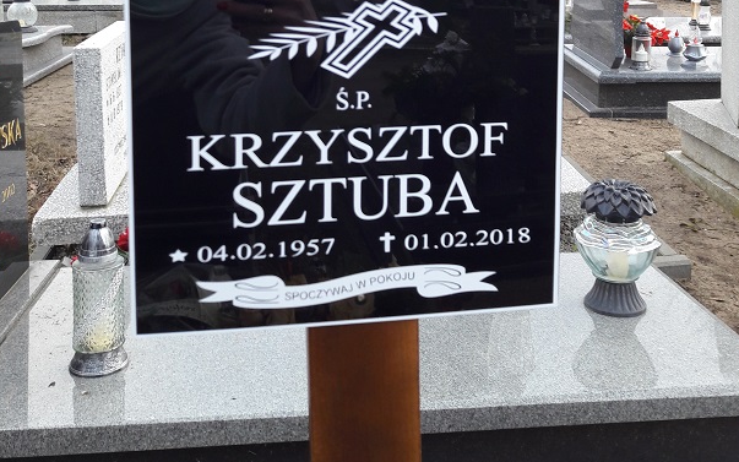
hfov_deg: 47.2
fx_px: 846
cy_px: 13
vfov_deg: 28.8
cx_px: 384
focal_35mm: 42
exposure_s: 1/157
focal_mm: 3.7
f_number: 1.9
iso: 40
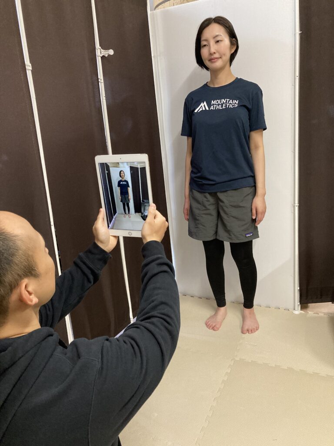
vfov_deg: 63.4
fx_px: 360
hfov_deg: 49.7
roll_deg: +5.5
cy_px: 223
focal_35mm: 28
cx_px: 167
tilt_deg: -14.6
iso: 320
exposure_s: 1/60
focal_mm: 3.99
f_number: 1.8
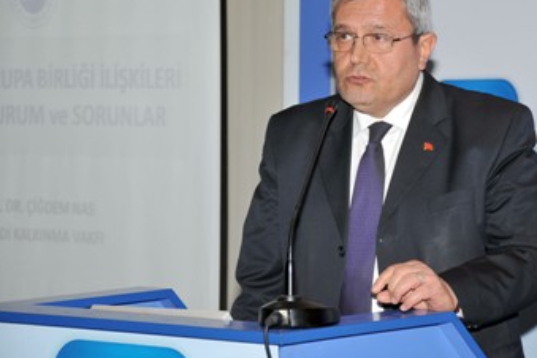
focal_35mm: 149
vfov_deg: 9.2
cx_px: 344
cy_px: 149
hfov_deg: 13.8
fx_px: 2217
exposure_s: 1/40
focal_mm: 75
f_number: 5
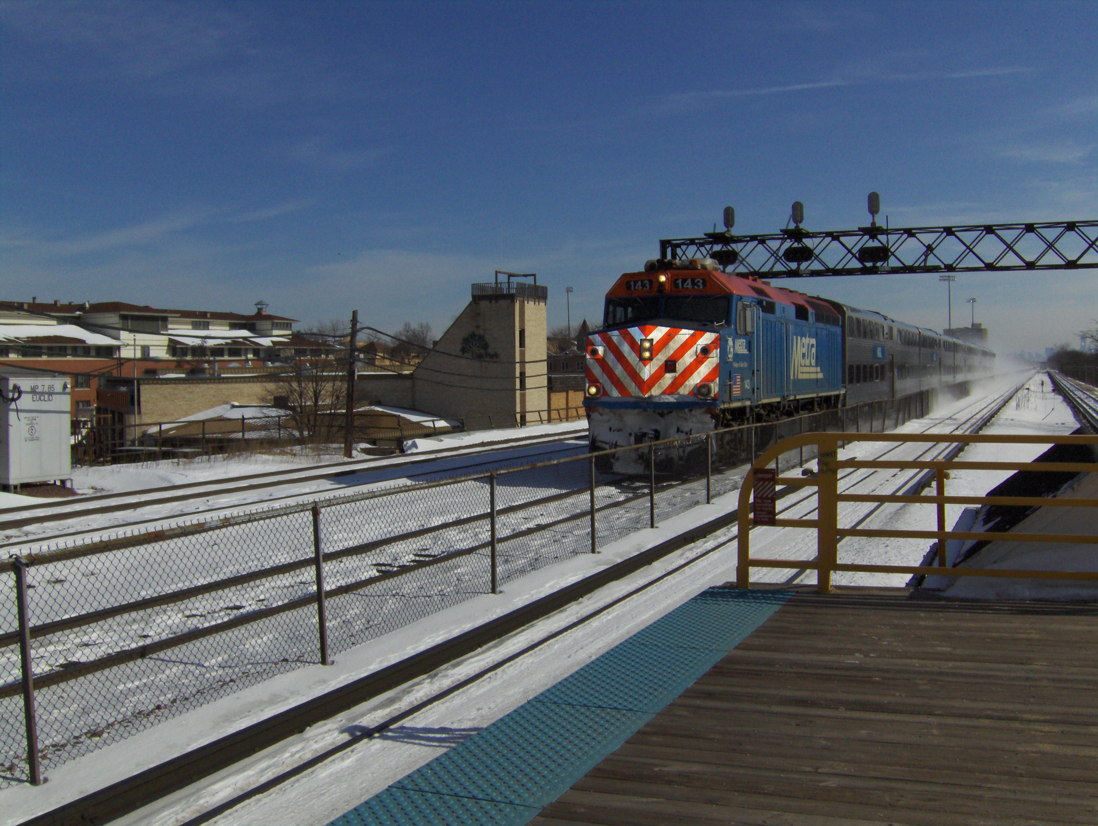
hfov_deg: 52.6
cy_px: 413
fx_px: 1111
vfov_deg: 40.8
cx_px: 549
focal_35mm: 35
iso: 100
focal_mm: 7.5
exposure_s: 1/1724
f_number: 7.8
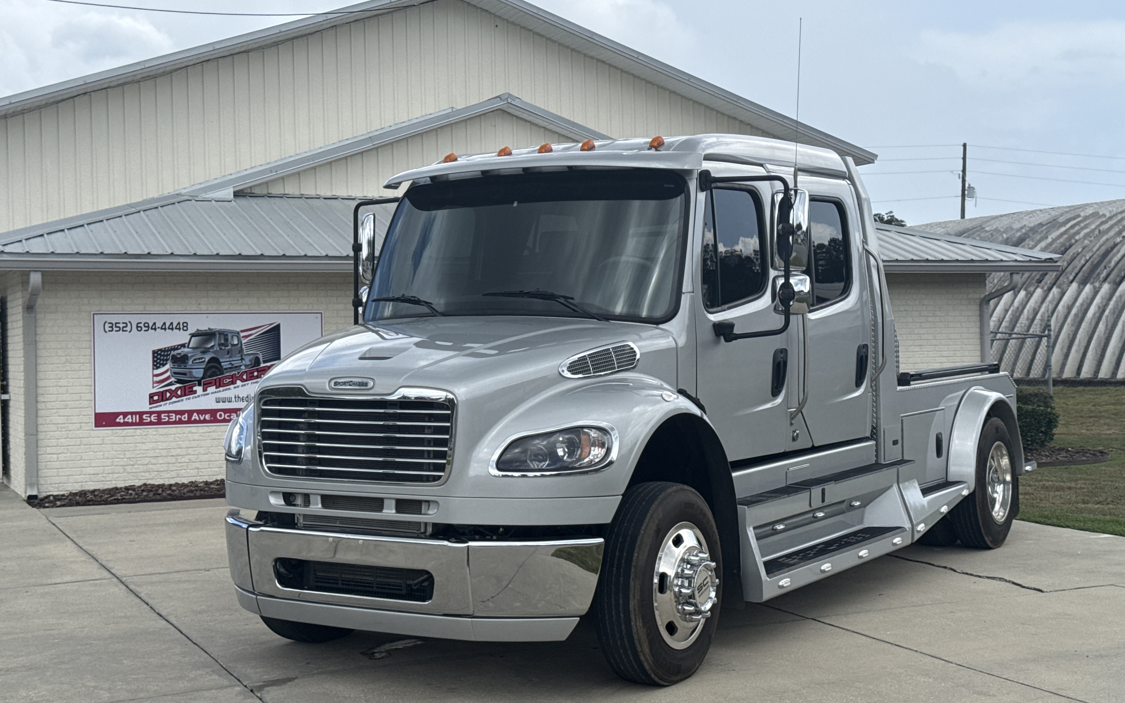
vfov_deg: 25.3
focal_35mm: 51
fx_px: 1564
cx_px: 562
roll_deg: +0.6
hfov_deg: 39.6
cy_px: 337
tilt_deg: +1.4
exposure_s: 1/3096
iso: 64
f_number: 1.78
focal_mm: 6.76
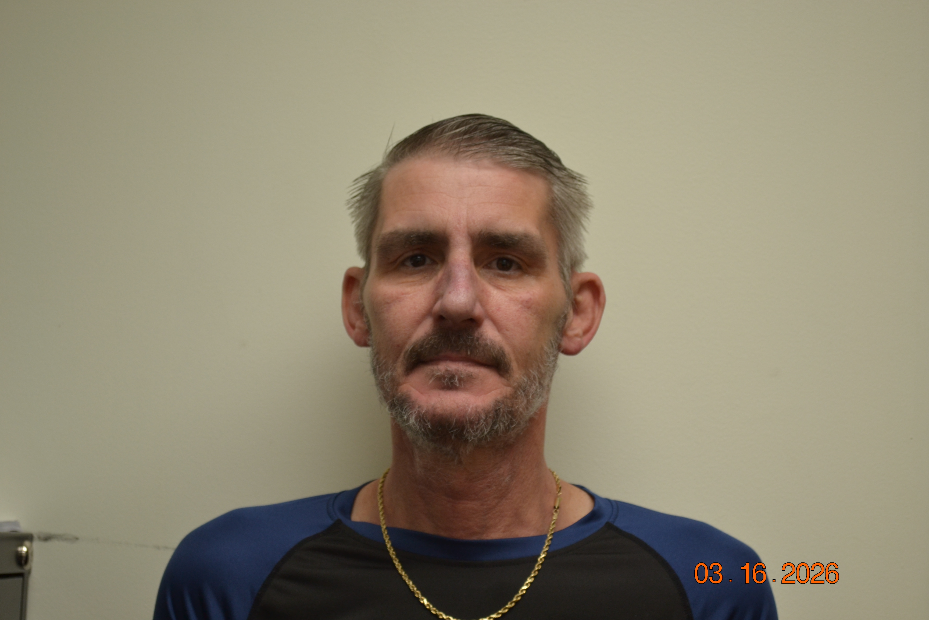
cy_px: 310
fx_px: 2013
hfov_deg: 26.0
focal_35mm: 78
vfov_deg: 17.5
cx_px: 464
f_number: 5.6
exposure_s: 1/25
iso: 400
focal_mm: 52
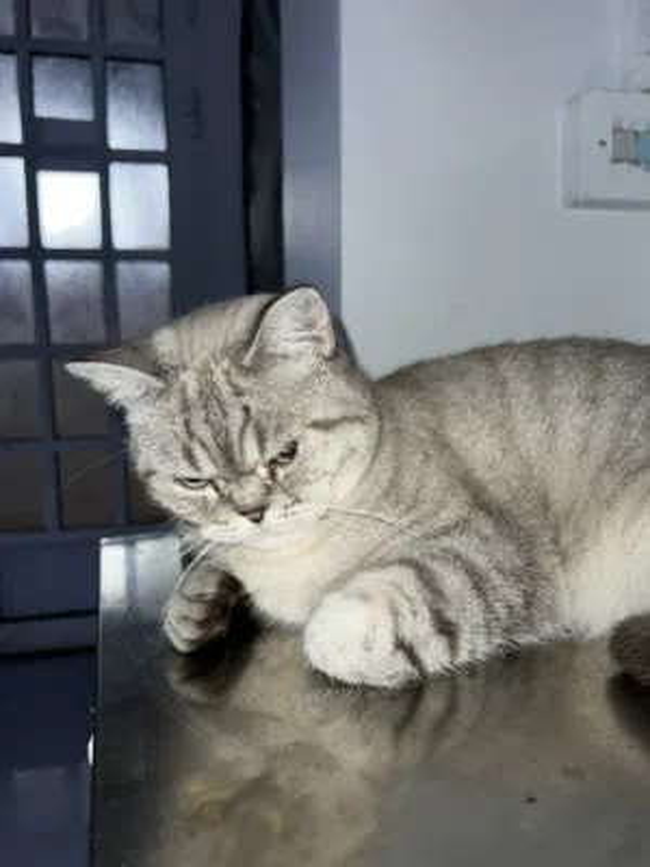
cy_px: 434
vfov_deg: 67.3
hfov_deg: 53.1
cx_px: 325
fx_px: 651
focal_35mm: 26
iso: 40
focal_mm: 5.7
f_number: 1.5
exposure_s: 1/71
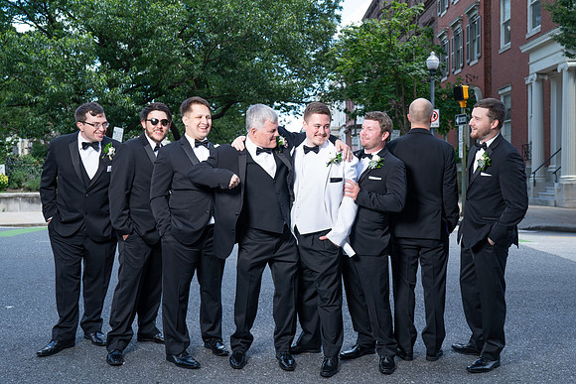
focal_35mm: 38
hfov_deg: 50.1
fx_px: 616
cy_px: 208
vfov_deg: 34.6
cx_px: 304
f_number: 4
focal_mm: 35
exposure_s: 1/200
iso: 100
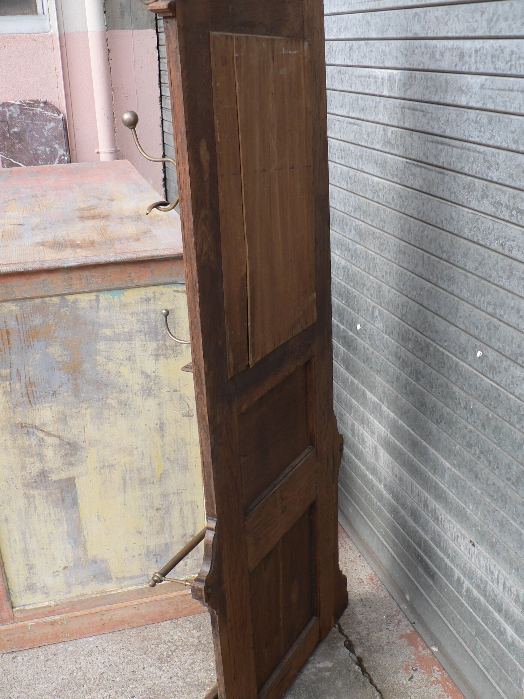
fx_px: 727
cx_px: 262
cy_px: 350
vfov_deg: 51.4
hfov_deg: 39.7
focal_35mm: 36
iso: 80
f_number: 2.8
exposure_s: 1/125
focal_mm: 6
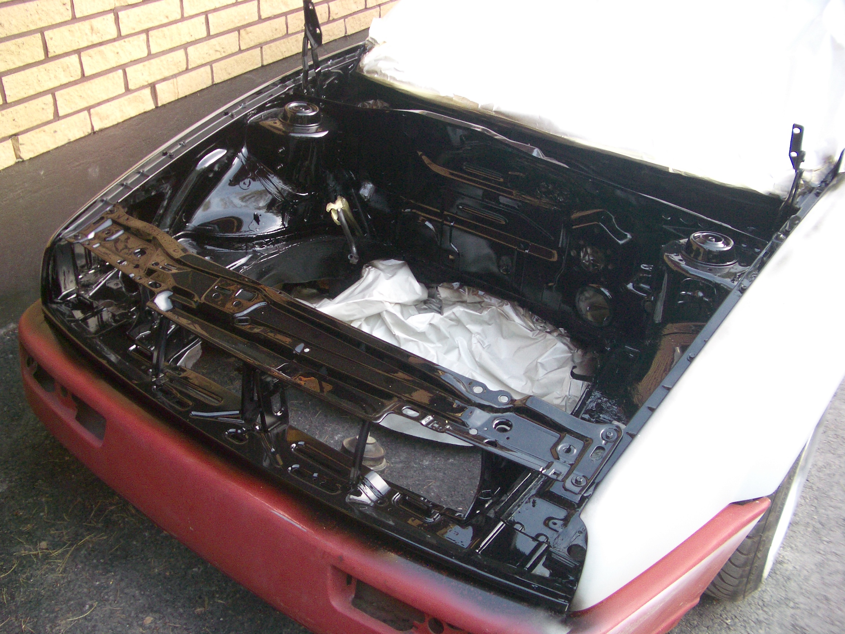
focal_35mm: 35
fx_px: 854
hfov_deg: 52.6
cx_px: 422
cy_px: 317
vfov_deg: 40.7
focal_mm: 5.8
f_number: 2.6
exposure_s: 1/80
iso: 100
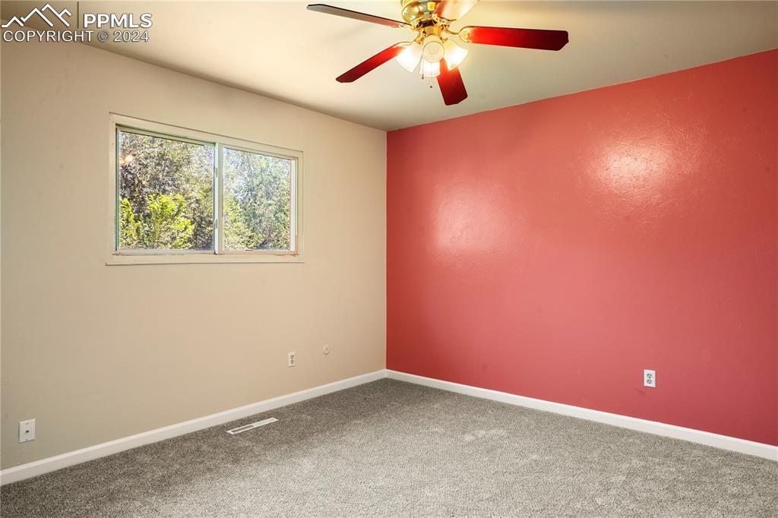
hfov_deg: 76.1
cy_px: 259
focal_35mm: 23
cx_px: 389
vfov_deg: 55.1
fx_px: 497
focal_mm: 23
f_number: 11
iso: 800
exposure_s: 1/6
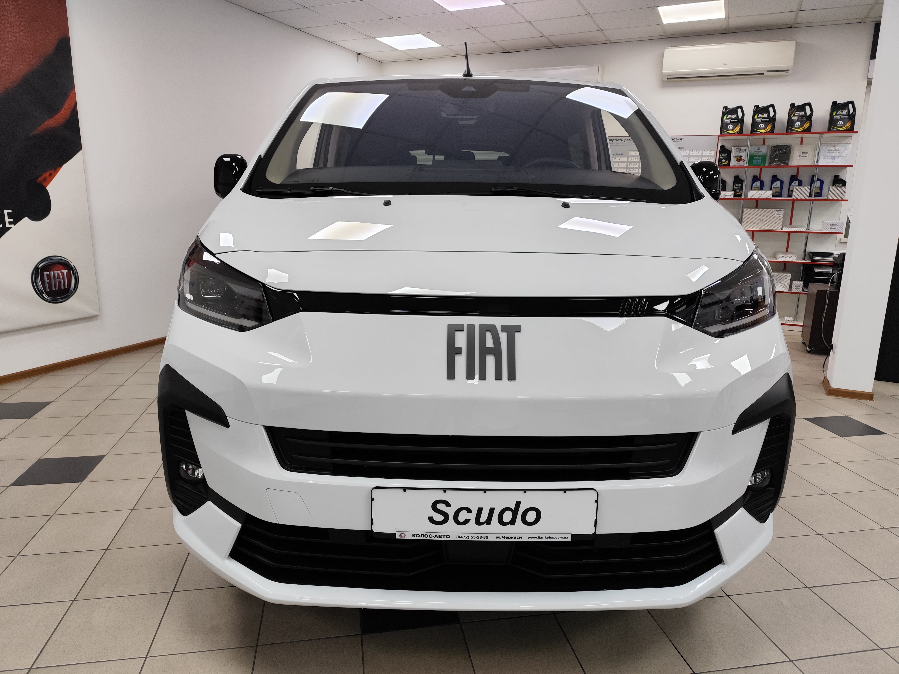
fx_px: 597
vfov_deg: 58.9
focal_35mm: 23
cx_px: 450
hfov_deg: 73.9
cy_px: 337
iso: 320
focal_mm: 6.19
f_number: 1.65
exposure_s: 1/100
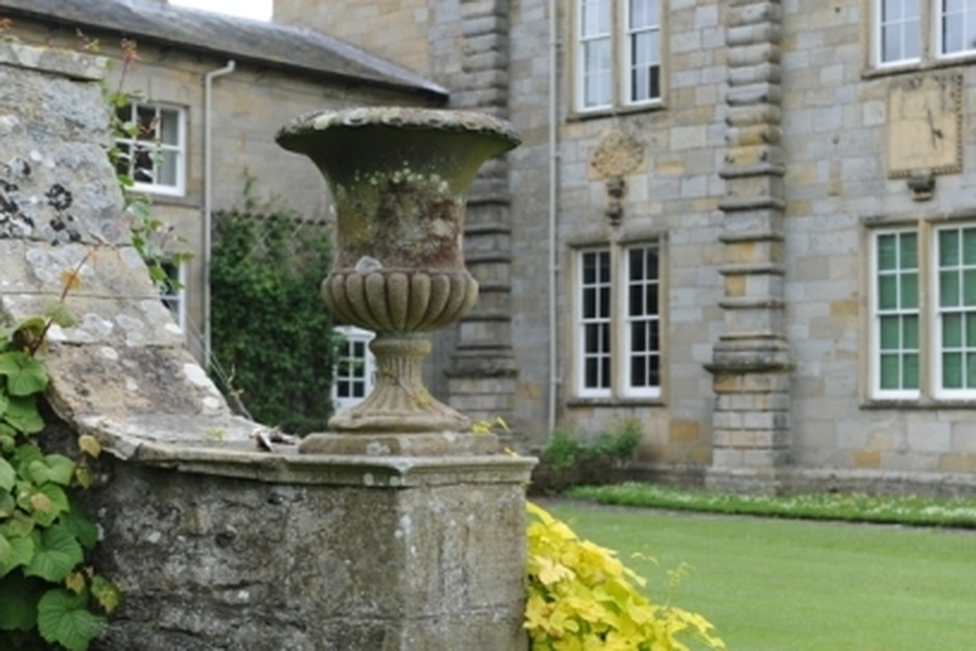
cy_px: 352
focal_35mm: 68
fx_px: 1843
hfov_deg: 29.6
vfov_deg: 20.0
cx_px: 529
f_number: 5.6
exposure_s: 1/200
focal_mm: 62
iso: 250
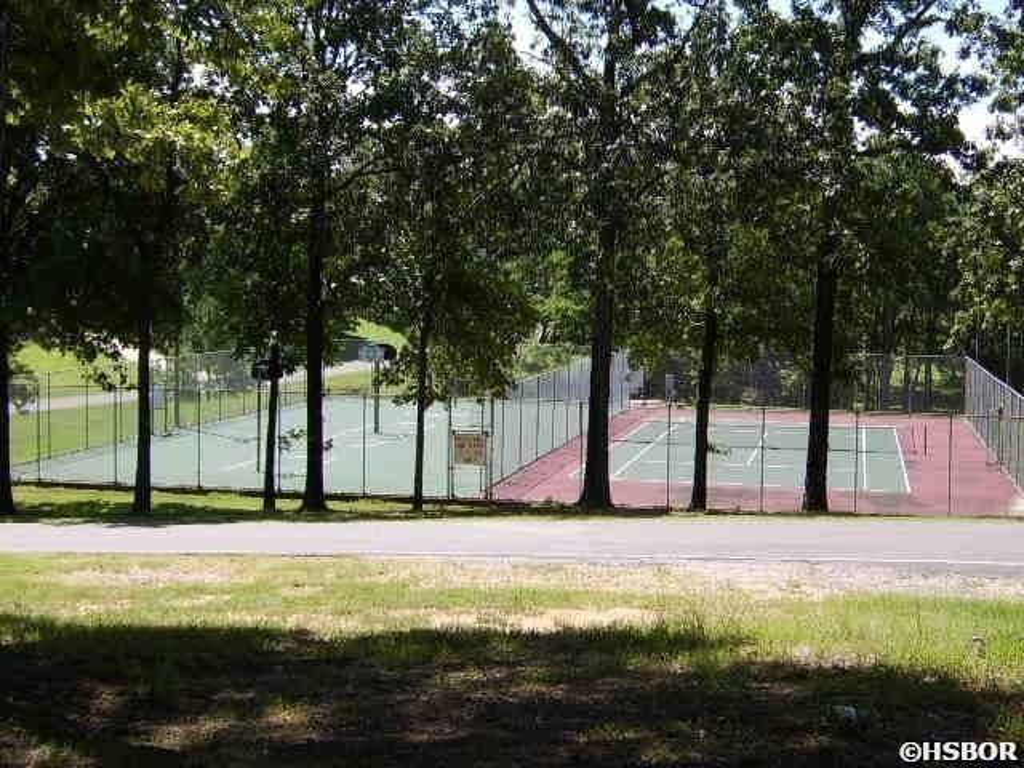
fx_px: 1361
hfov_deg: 41.2
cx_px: 512
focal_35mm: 46
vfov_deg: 31.5
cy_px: 384
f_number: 6.7
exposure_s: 1/148
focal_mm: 11.93
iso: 71
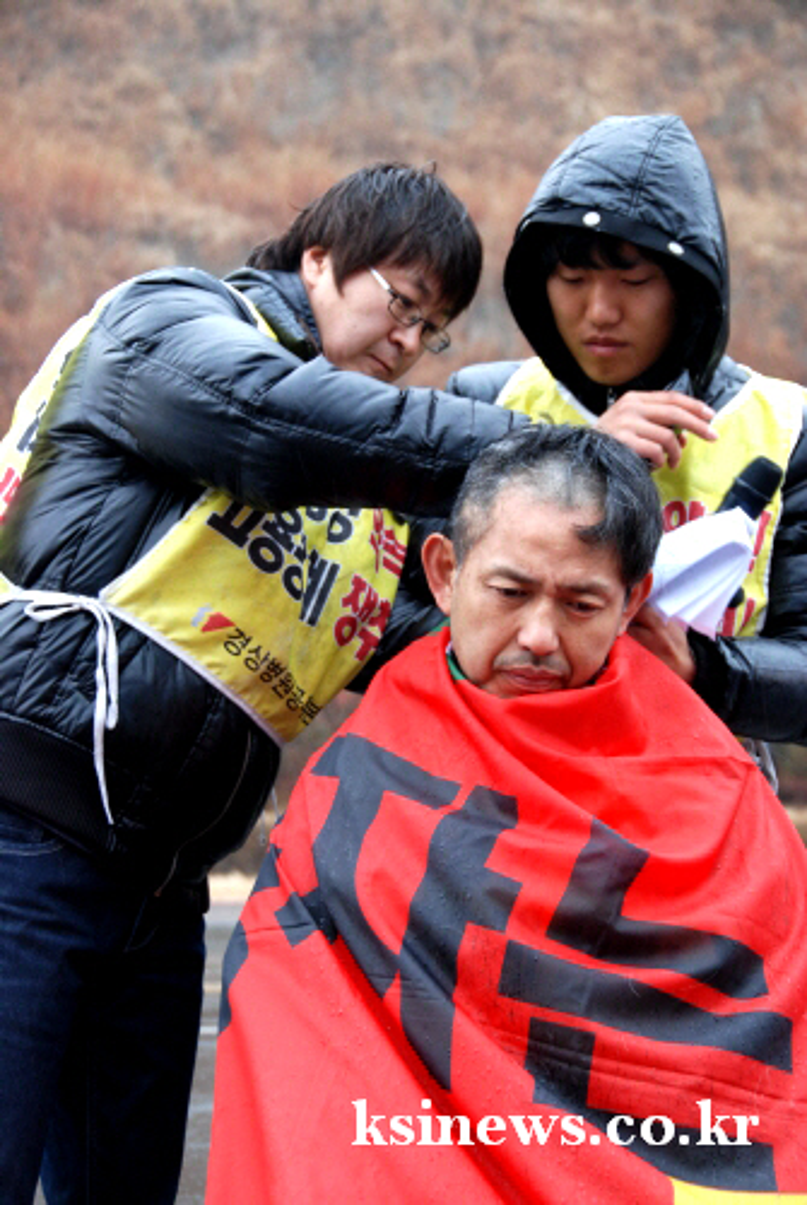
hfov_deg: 16.3
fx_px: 2815
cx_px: 404
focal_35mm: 84
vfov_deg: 24.2
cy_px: 602
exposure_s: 1/100
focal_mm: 56
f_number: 5
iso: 400
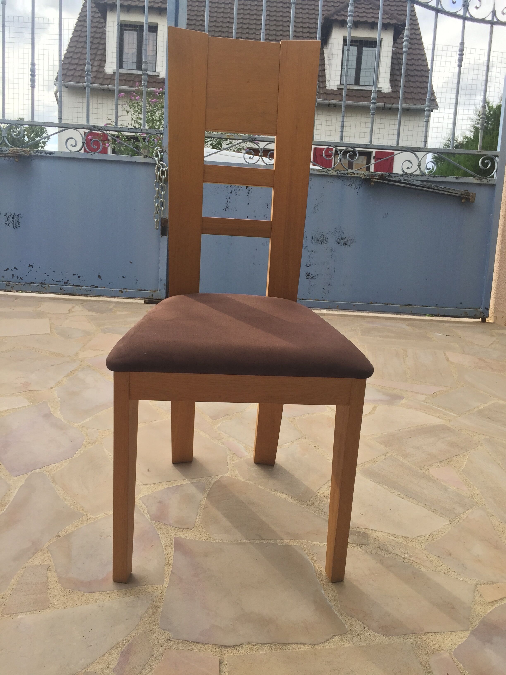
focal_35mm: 29
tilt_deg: -6.6
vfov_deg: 61.7
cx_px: 253
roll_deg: -3.6
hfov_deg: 48.2
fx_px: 565
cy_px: 338
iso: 32
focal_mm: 4.15
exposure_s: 1/706
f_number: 2.2
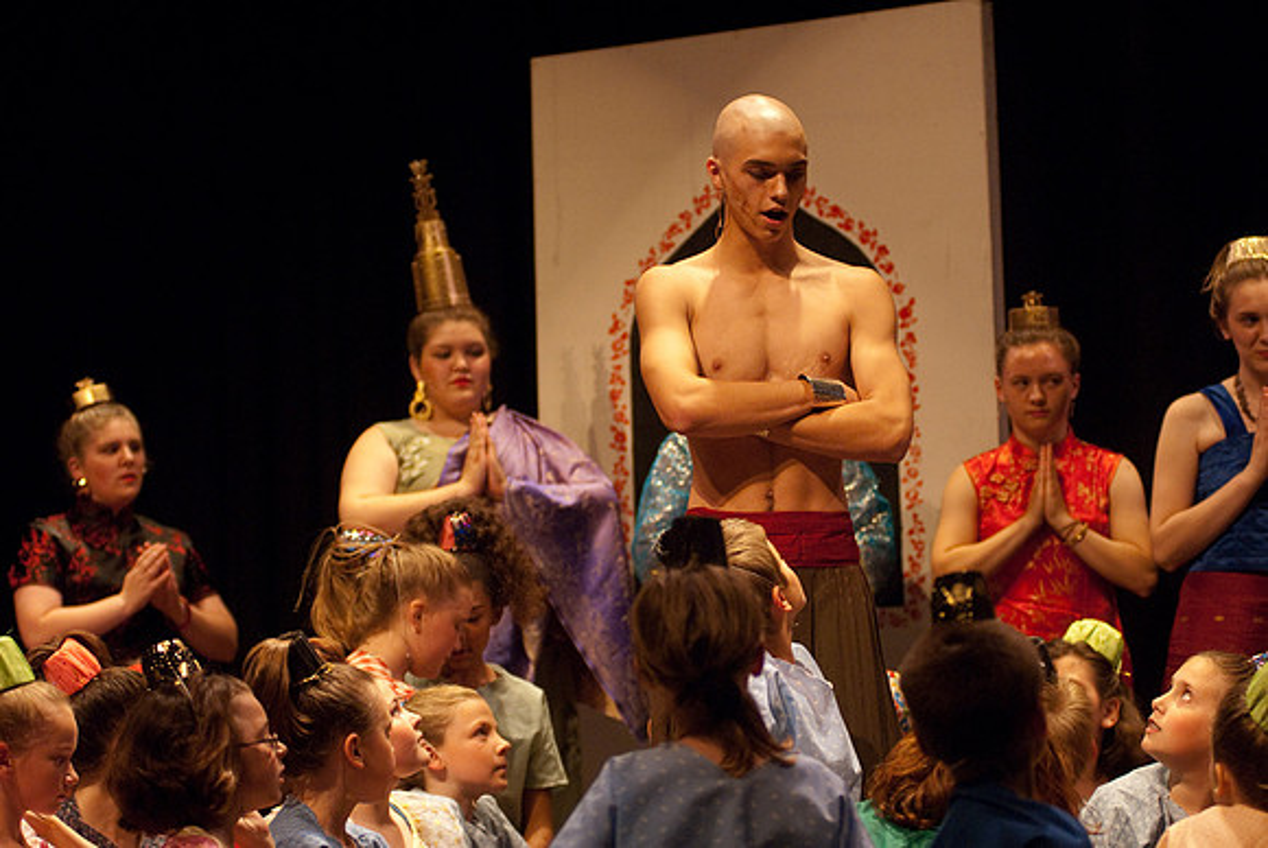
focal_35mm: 120
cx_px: 634
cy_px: 424
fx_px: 4231
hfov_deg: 17.0
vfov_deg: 11.4
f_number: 2.8
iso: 1000
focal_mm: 80
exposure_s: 1/160
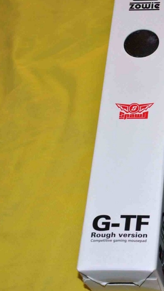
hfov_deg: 13.9
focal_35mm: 84
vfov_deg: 25.4
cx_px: 212
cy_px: 145
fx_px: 647
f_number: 4.5
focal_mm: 35
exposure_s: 1/60
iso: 400
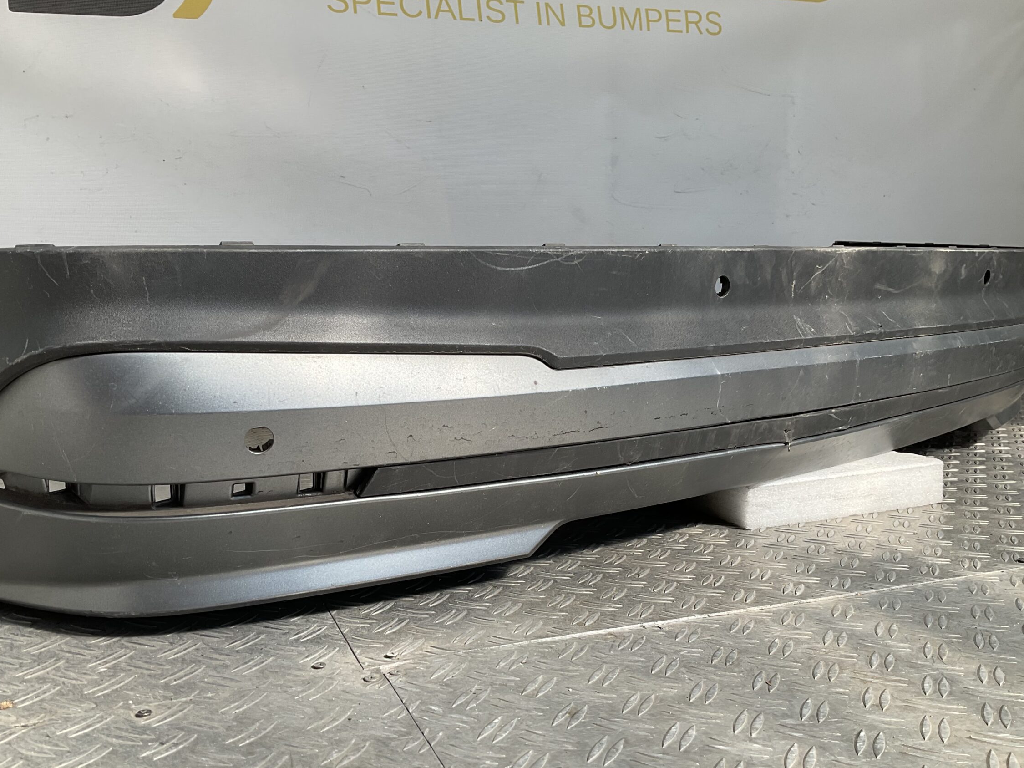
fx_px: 976
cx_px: 499
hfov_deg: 55.4
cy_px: 428
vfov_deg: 42.9
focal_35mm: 33
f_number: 1.8
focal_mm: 3
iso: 16
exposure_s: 1/486
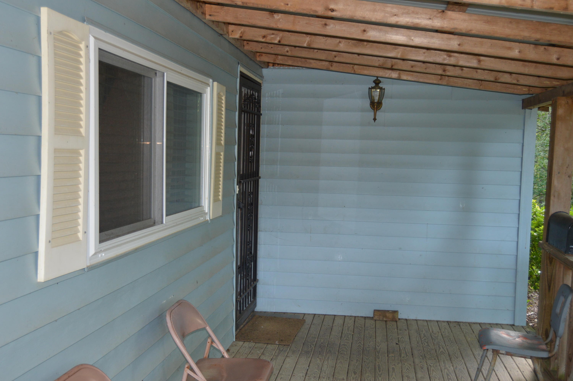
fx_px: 620
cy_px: 190
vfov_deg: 34.1
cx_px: 286
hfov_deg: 49.6
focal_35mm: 39
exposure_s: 1/60
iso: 500
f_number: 4
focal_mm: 26
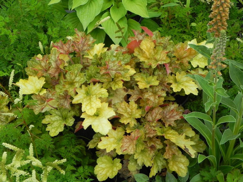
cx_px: 122
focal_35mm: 85
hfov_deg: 23.0
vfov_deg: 17.4
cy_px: 91
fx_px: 597
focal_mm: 15.1
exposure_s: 1/250
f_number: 5
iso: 160
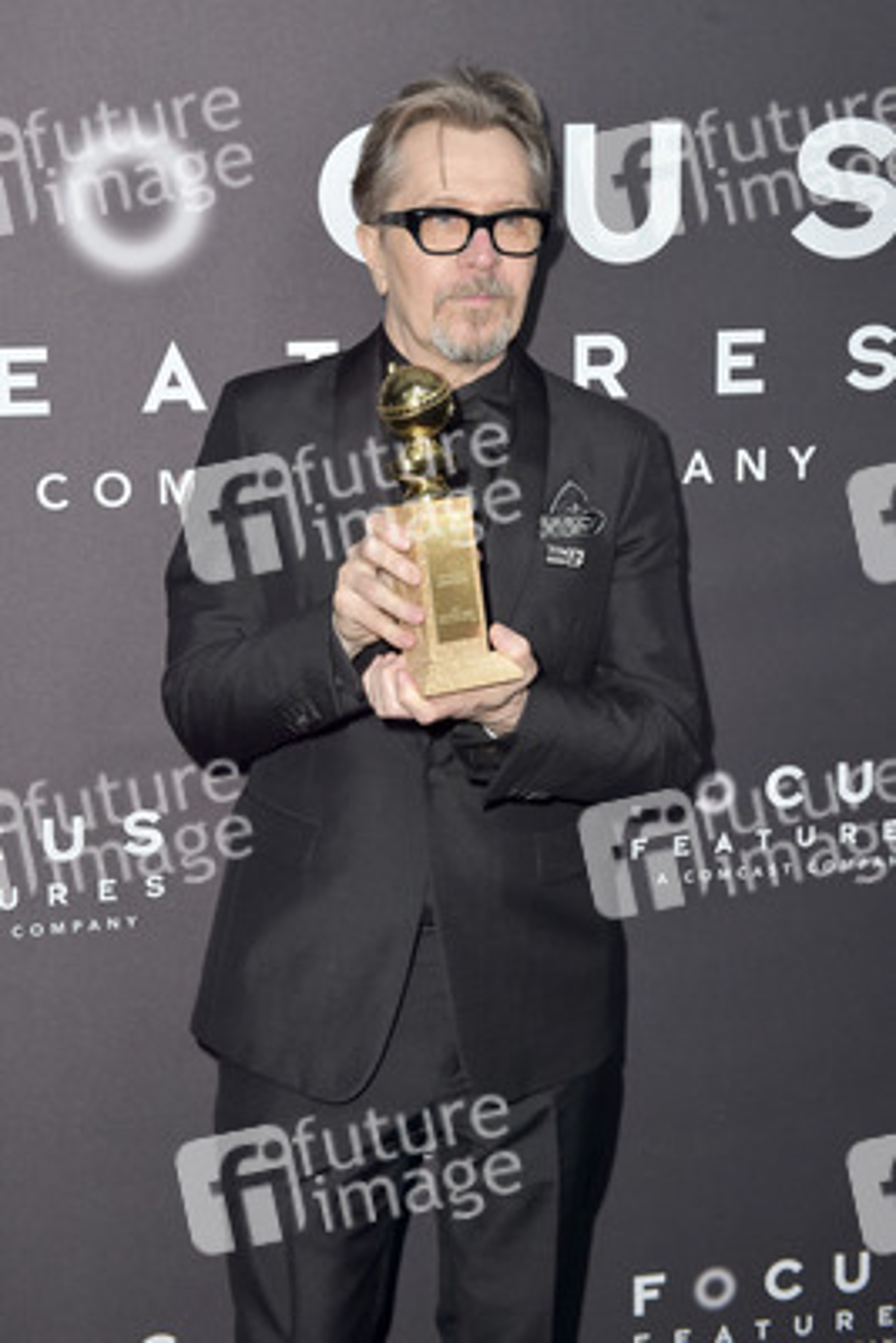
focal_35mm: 45
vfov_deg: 43.6
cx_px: 448
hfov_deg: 29.9
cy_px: 672
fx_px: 1678
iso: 500
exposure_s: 1/320
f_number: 6.3
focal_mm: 45
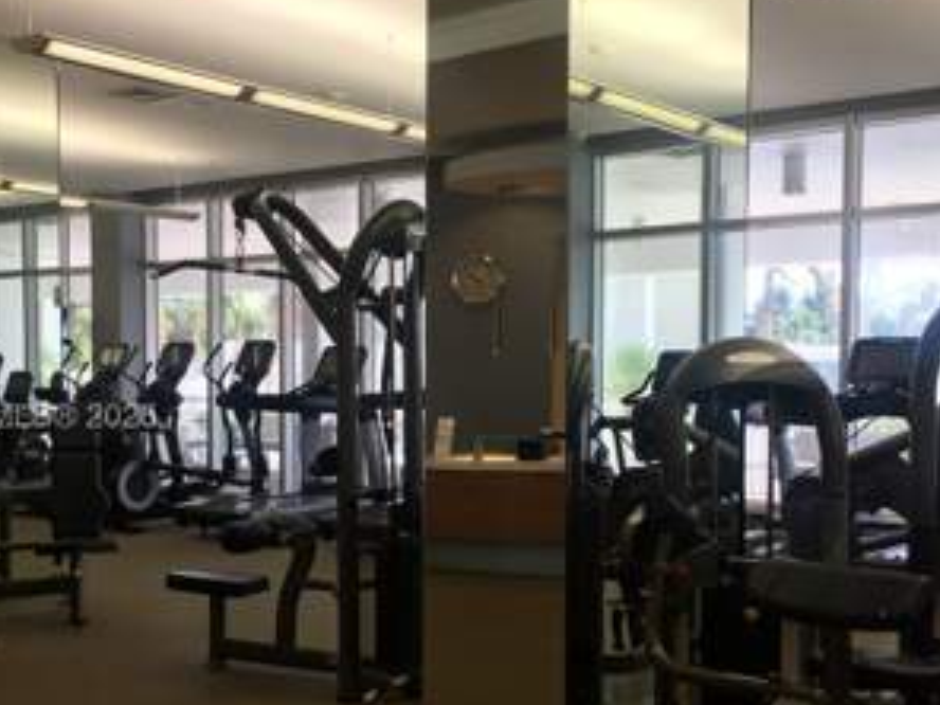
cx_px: 438
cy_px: 422
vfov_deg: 30.8
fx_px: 1276
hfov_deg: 40.4
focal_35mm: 47
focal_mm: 4.15
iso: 32
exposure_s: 1/50
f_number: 2.2
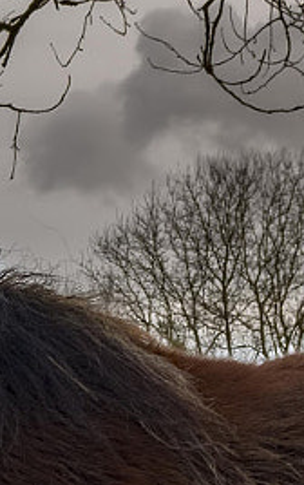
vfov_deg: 12.8
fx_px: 2090
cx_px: -145
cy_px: 653
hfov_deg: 8.2
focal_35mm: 158
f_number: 10
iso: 250
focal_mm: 26
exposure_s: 1/60
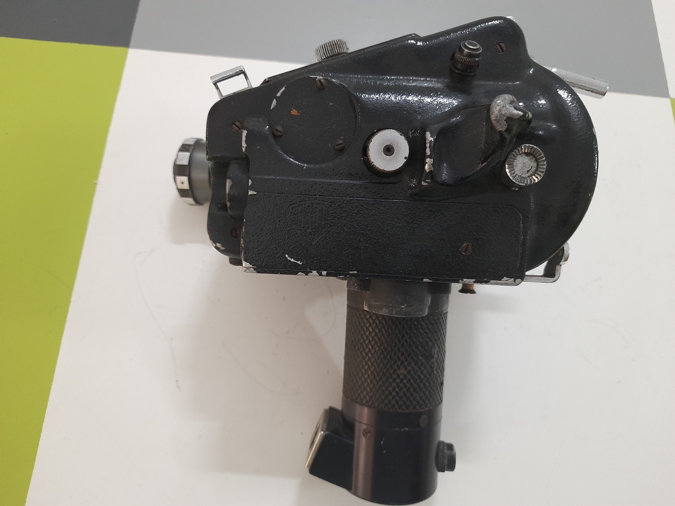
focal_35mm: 24
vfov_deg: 56.8
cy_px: 253
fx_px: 468
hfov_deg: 71.6
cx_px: 338
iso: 320
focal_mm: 5.23
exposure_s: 1/25
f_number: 1.8
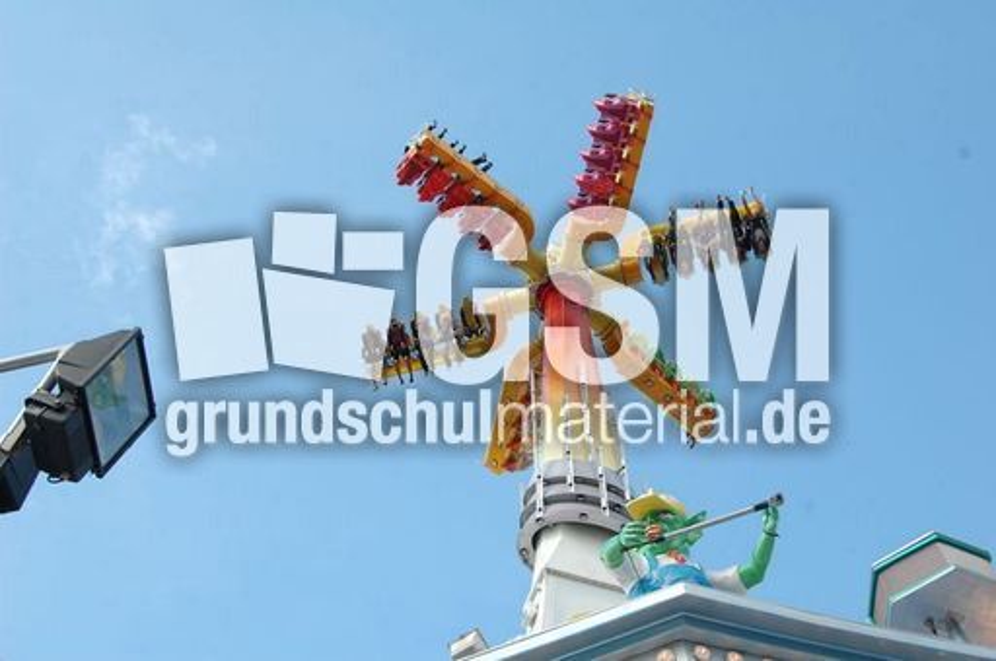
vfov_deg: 28.0
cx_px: 498
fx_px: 1326
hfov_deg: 41.2
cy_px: 330
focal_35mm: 48
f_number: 9
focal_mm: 32
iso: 400
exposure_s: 1/320
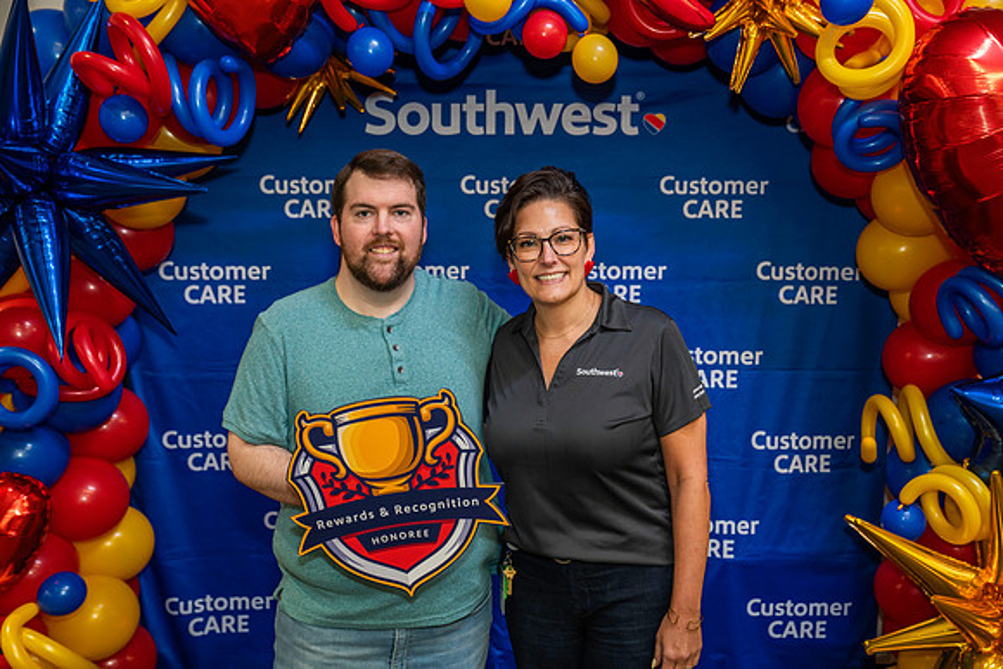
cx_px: 502
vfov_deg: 35.1
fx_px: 1059
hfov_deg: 50.7
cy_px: 334
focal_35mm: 38
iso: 1250
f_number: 4
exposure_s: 1/160
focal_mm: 38
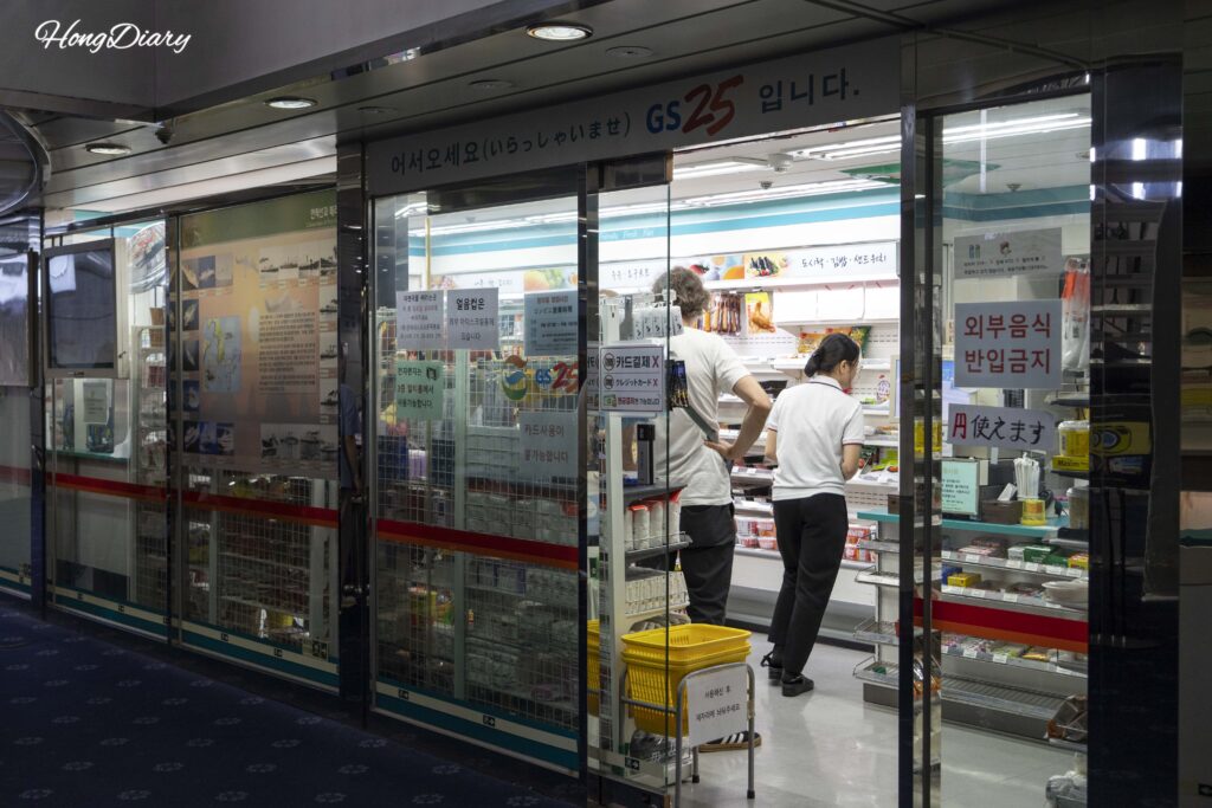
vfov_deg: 35.1
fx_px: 1279
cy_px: 404
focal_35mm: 38
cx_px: 606
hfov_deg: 50.7
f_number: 5
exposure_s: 1/160
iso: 1000
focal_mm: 38
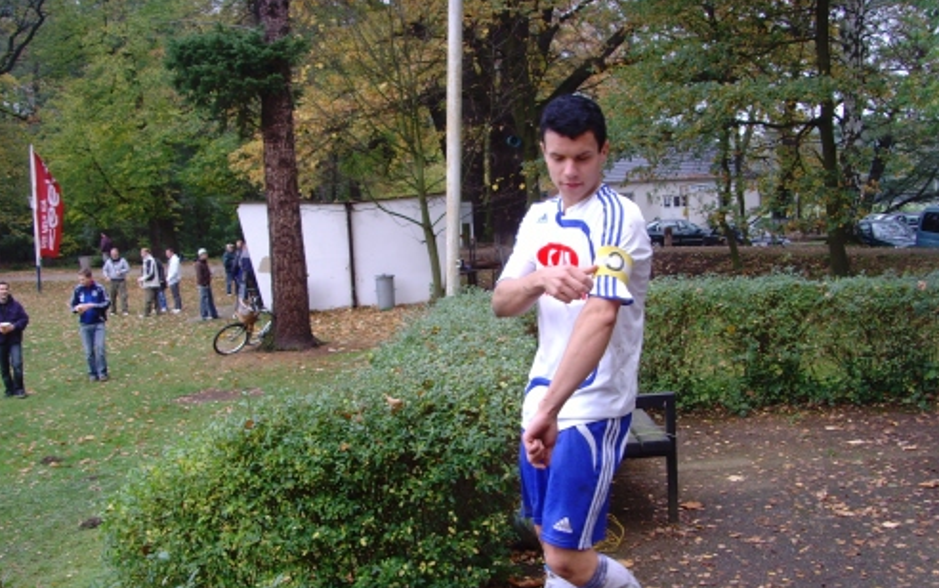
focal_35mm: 42
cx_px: 471
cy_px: 348
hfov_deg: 47.2
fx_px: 1075
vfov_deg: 30.5
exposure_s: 1/90
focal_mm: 6.6
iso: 100
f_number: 3.5
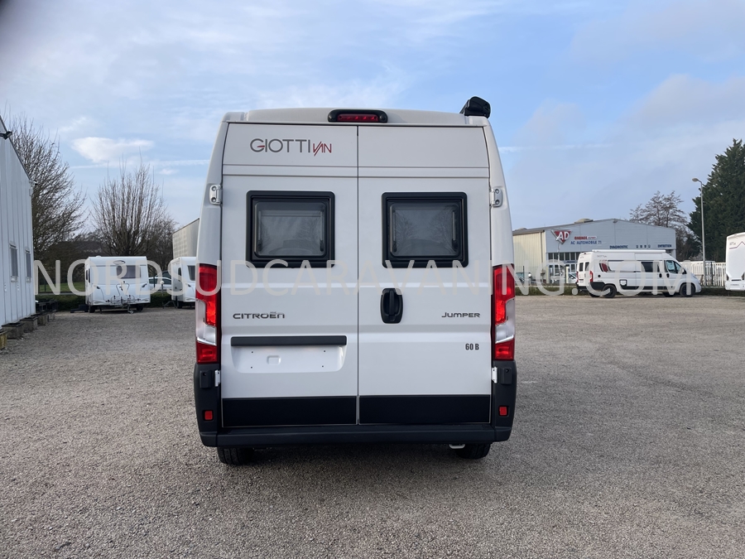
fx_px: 560
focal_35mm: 26
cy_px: 280
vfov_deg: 53.1
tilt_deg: -0.4
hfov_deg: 67.3
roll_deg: +2.6
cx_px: 372
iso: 32
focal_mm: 4.2
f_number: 1.6
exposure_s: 1/1033
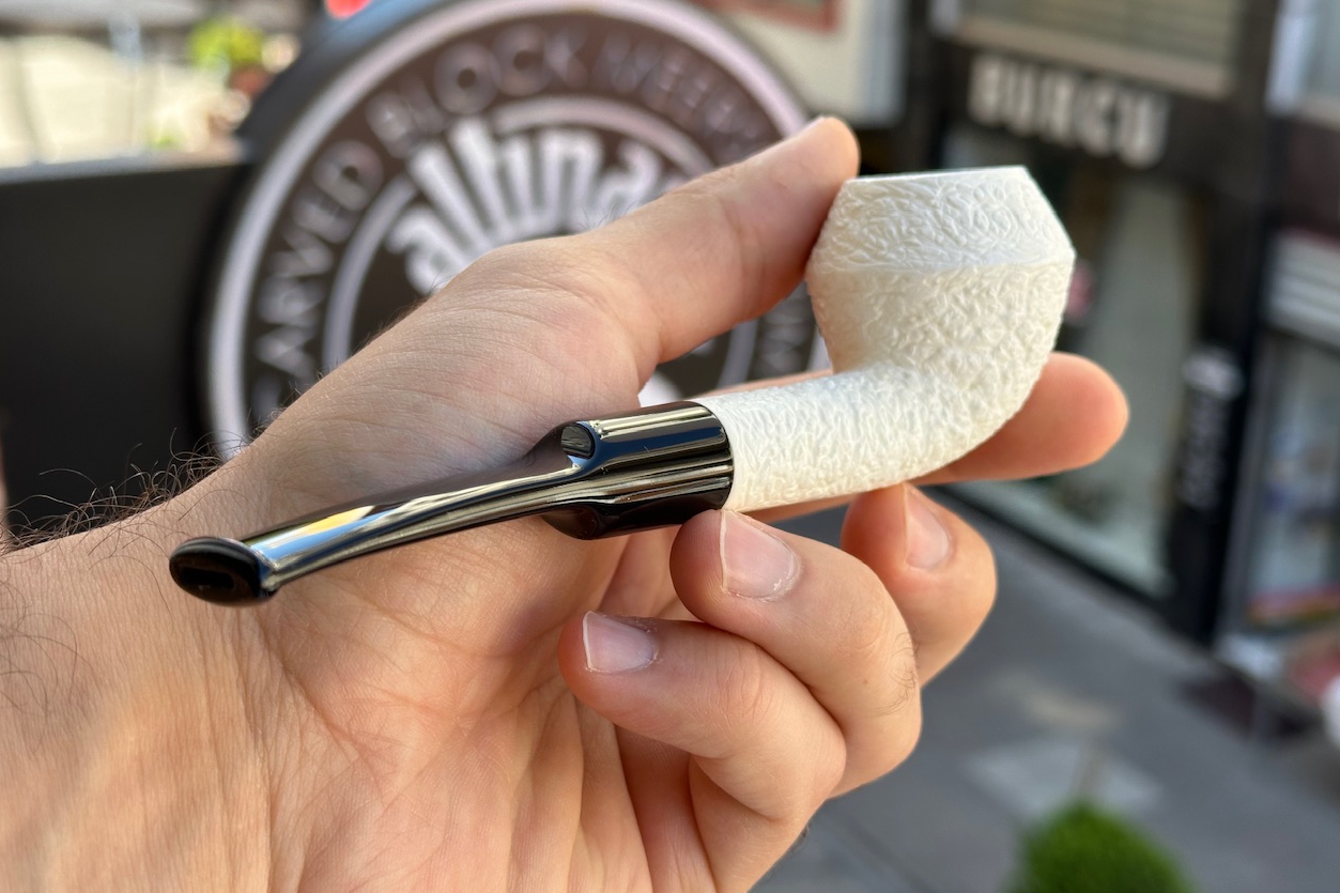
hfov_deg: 38.9
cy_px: 427
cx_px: 664
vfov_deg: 26.5
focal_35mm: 51
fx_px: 1898
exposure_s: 1/450
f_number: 1.78
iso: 64
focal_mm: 6.86
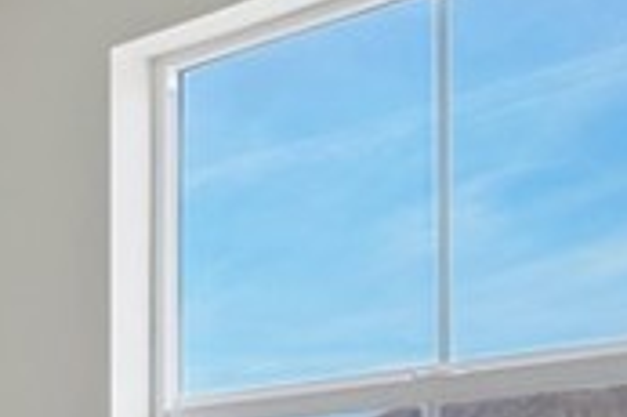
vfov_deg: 17.1
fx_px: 1235
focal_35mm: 71
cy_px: 642
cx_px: -859
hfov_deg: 15.5
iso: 200
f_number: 8
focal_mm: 12
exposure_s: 1/30
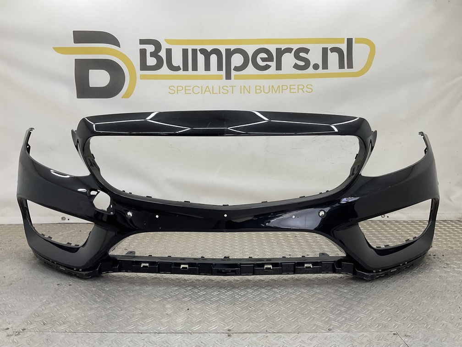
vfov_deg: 48.2
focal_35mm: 29
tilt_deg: -7.5
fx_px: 387
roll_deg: -0.9
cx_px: 231
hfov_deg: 61.7
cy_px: 174
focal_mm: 3
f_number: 1.8
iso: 25
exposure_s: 1/120
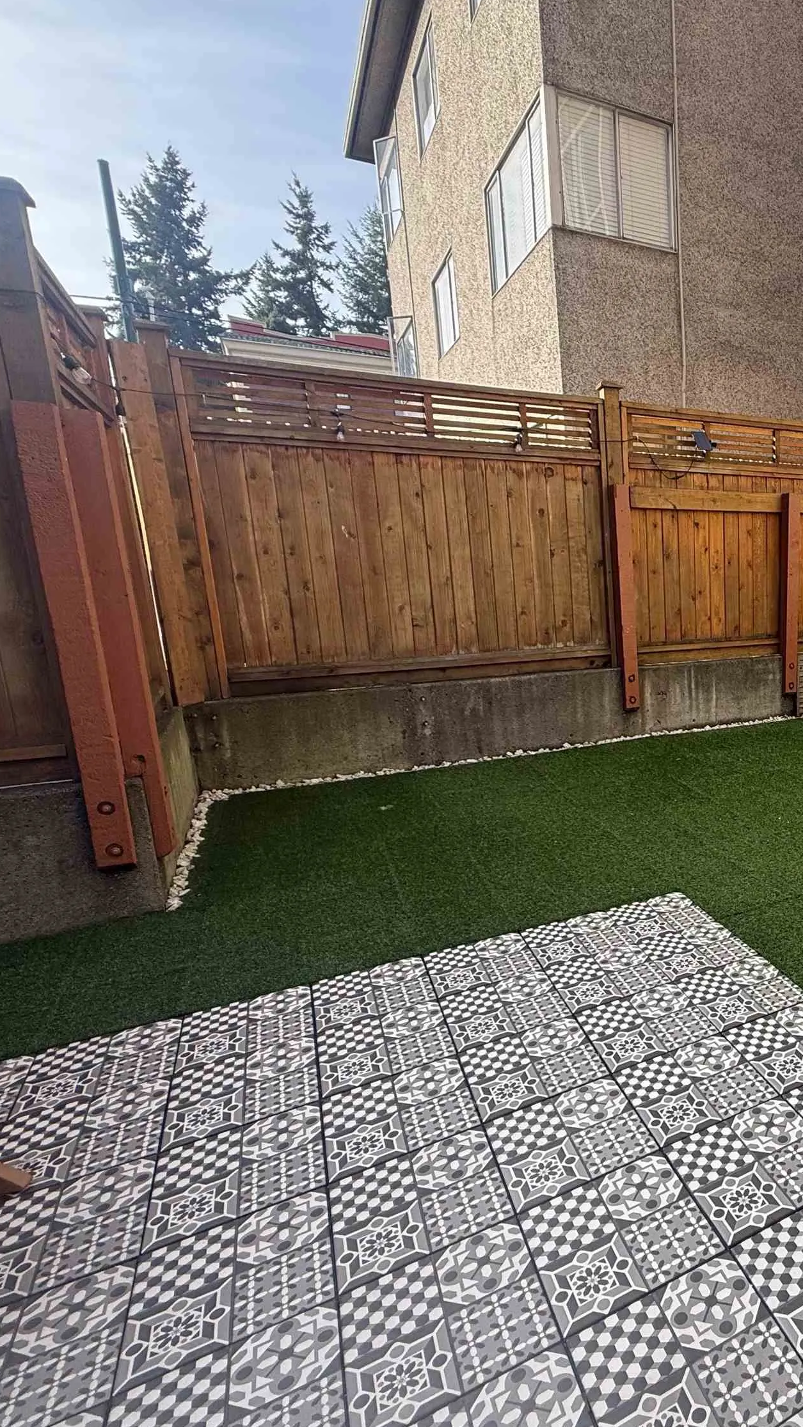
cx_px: 802
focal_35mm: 21
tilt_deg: -11.7
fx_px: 795
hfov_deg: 45.3
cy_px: 723
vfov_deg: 83.8
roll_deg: +0.2
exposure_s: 1/363
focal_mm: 2.22
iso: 64
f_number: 2.2
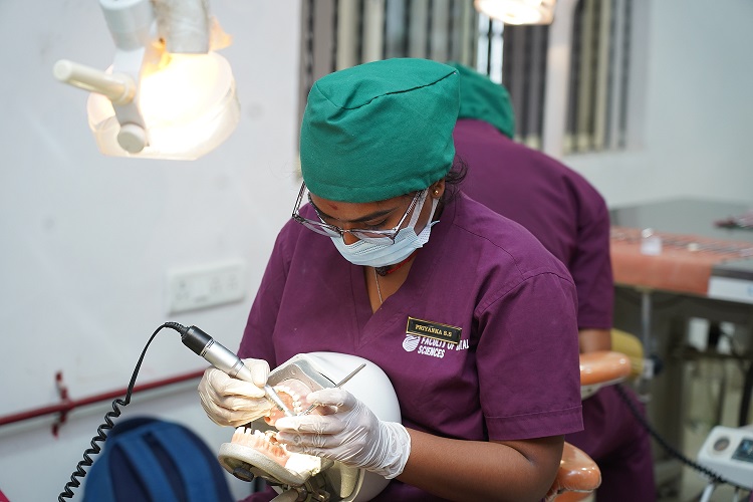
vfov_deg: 15.9
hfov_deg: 23.6
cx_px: 376
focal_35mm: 86
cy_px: 251
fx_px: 1799
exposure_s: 1/60
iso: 1000
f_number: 4
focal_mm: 86
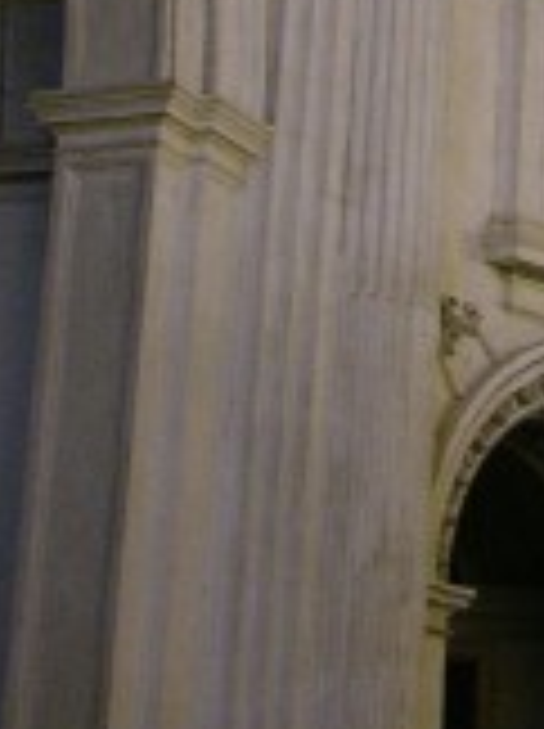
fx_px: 3488
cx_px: 850
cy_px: -428
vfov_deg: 11.3
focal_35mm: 166
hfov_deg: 8.7
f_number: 2.8
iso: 166
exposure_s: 1/5.1
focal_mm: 8.9
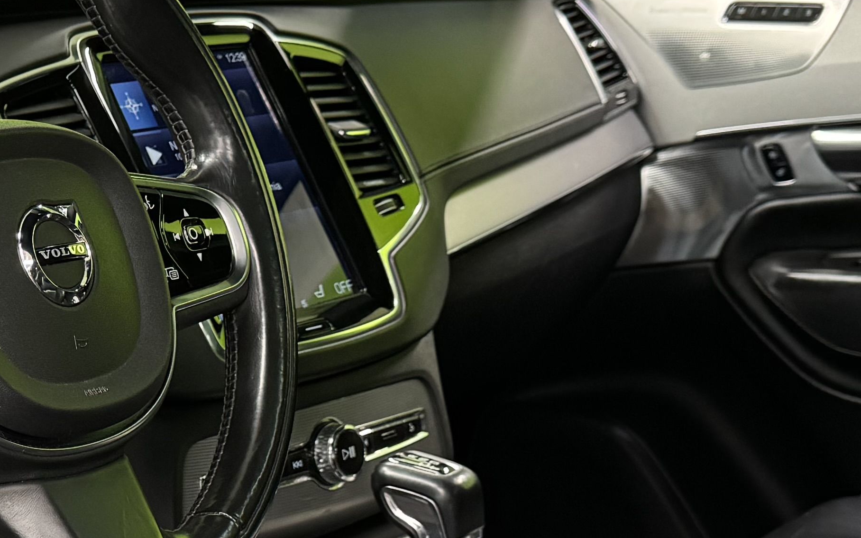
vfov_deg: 16.0
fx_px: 1877
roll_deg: +0.5
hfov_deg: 24.6
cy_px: 518
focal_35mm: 80
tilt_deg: -19.0
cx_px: 0
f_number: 1.78
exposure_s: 1/50
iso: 500
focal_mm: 6.76
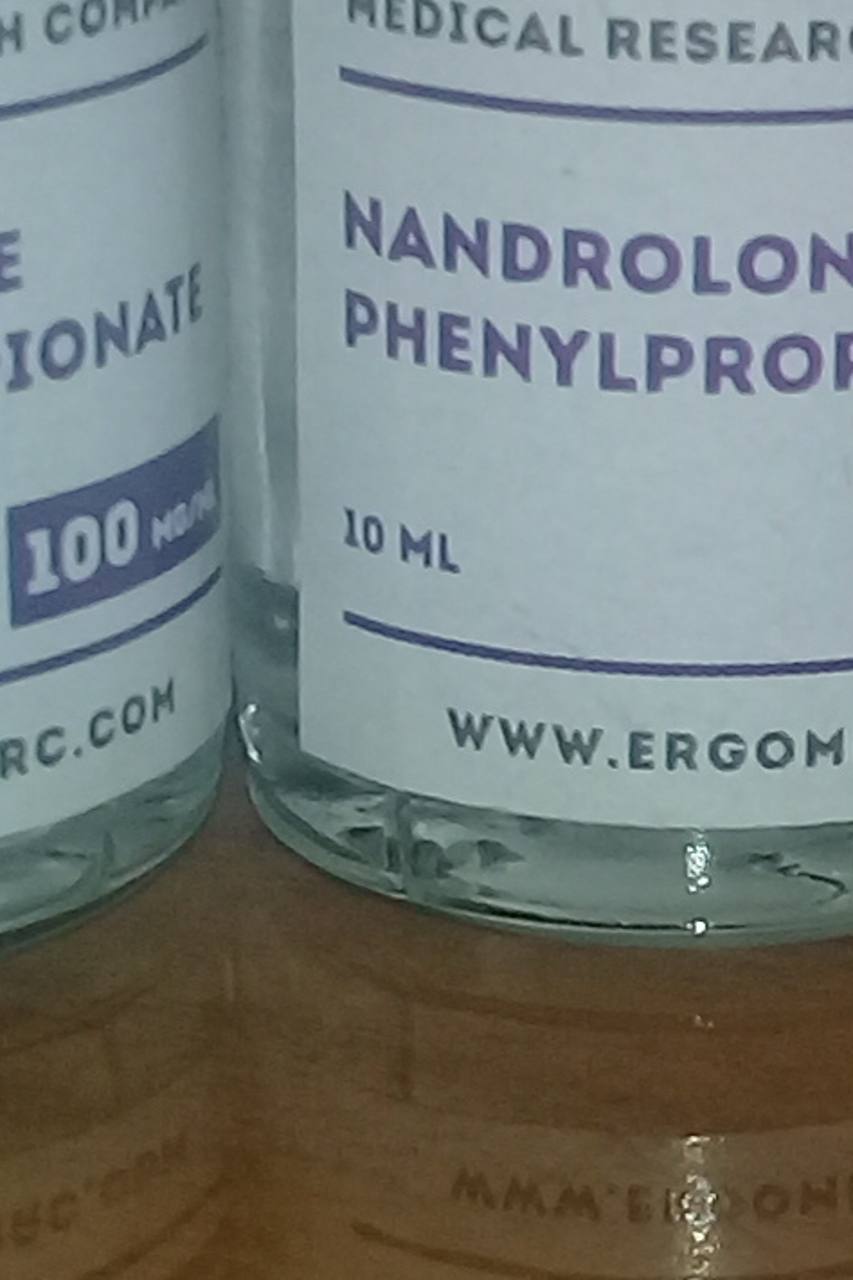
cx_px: 1067
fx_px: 5260
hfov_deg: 9.1
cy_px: 401
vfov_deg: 13.8
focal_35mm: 148
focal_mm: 3.3
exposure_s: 1/267
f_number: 2.2
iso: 64
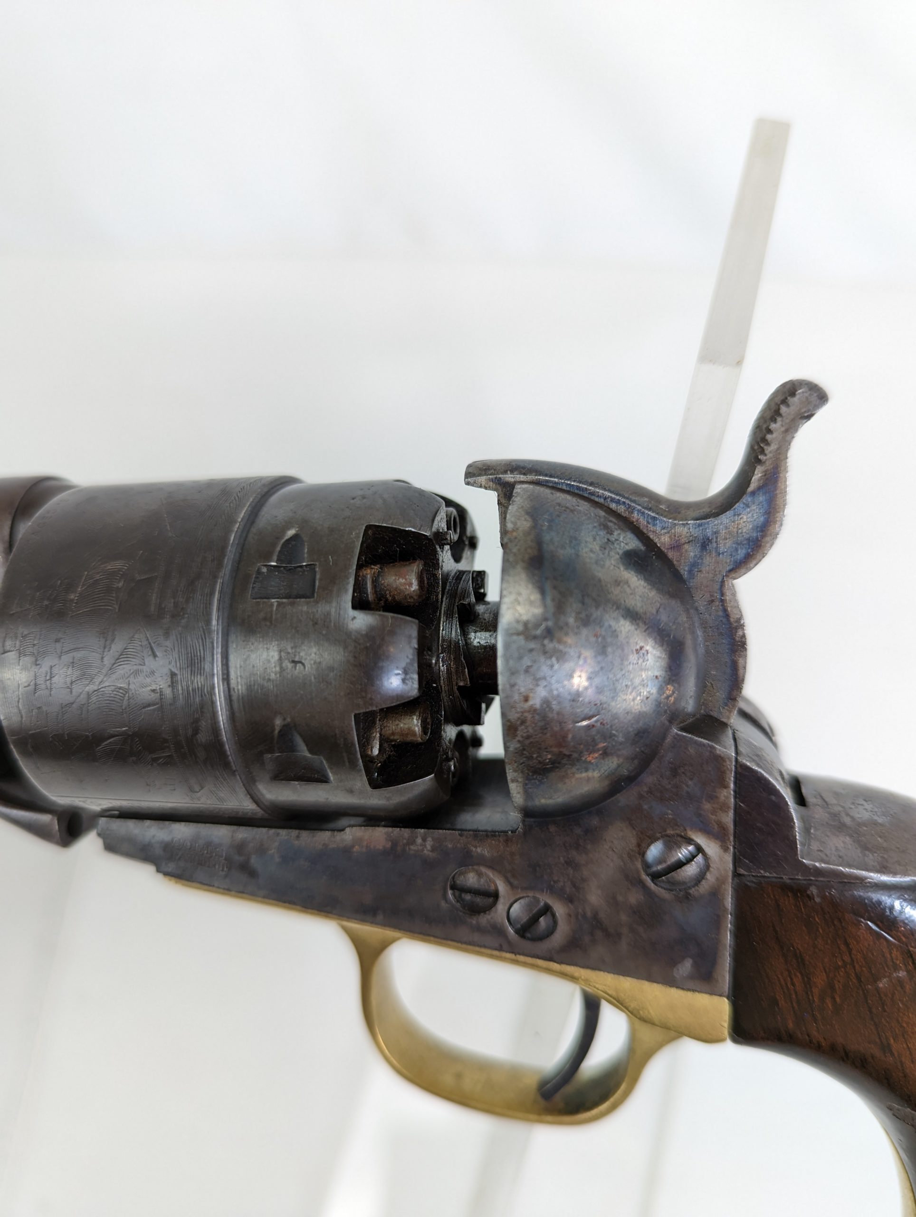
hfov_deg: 56.9
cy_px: 608
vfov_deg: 71.5
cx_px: 458
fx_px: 845
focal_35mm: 24
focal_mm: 6.81
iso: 61
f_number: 1.85
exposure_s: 1/100
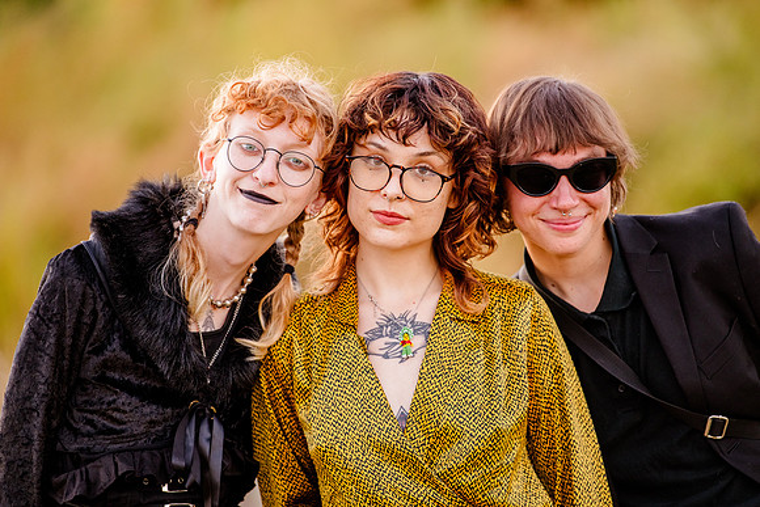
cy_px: 254
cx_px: 380
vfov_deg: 6.9
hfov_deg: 10.3
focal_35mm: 200
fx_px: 4222
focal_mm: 185
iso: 800
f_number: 2.8
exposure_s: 1/200
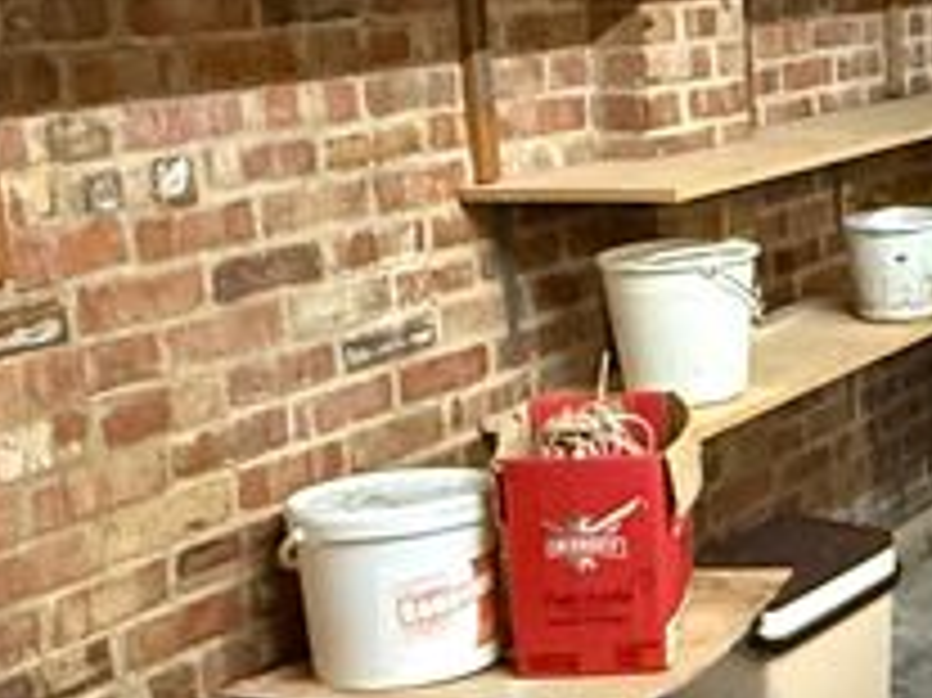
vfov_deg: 19.6
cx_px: 1319
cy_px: 277
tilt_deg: -10.7
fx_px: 2018
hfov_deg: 22.3
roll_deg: +0.5
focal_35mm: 75
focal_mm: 2.22
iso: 1000
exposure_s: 1/50
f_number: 2.2
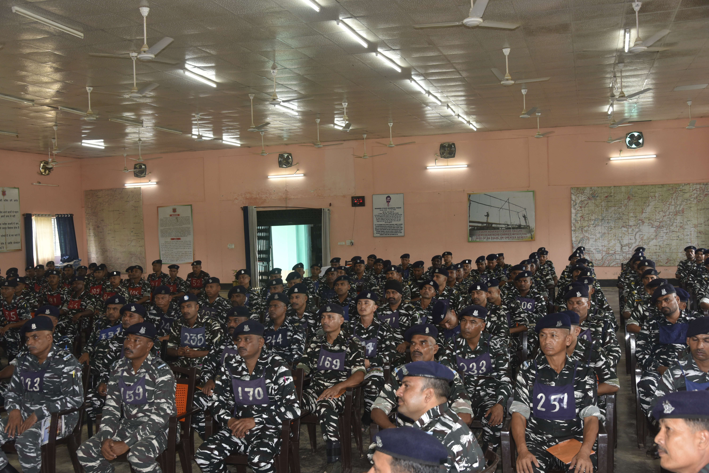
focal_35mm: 38
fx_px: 749
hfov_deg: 50.7
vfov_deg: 35.1
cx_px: 354
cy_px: 236
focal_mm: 38
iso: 800
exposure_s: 1/80
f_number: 5
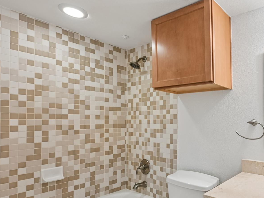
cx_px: 209
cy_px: 119
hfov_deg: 63.7
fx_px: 191
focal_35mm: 25
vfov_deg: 54.5
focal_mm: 15
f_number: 6.7
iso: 400
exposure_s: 1/15
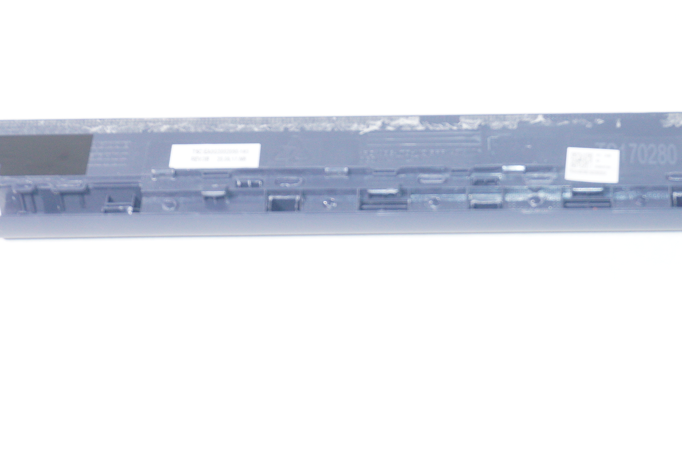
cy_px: 61
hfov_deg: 20.1
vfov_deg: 13.4
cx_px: 495
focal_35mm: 101
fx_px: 1912
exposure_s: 1/125
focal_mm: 33
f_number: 5
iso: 640
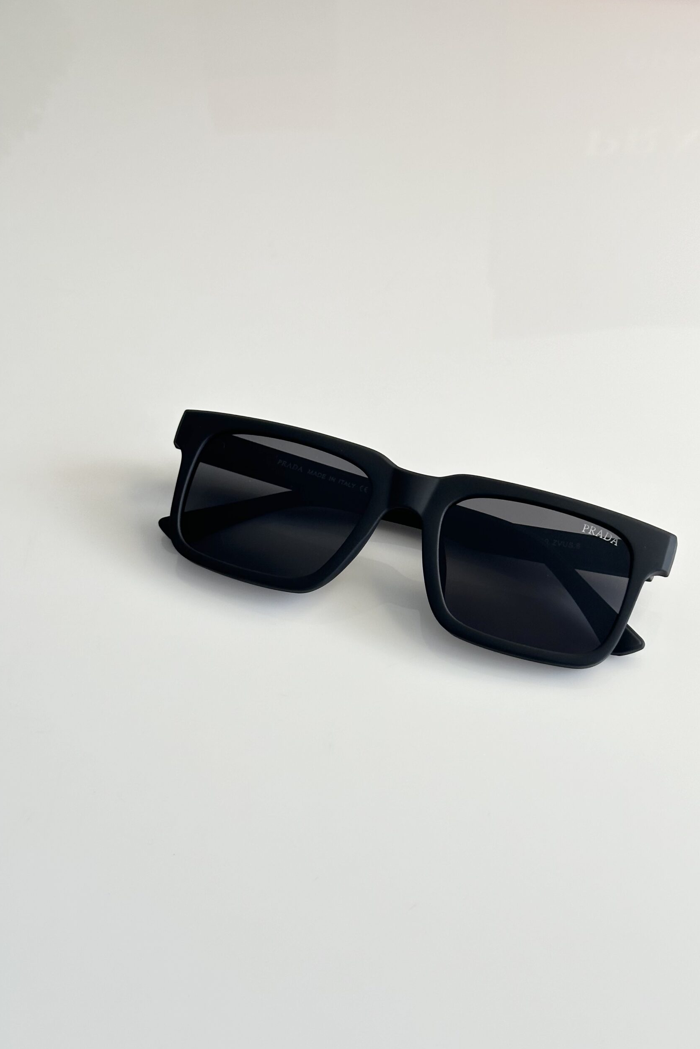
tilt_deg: -49.0
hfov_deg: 26.5
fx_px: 1487
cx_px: 392
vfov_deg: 38.9
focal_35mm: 51
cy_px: 535
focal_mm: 6.86
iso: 80
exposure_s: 1/82
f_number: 1.78
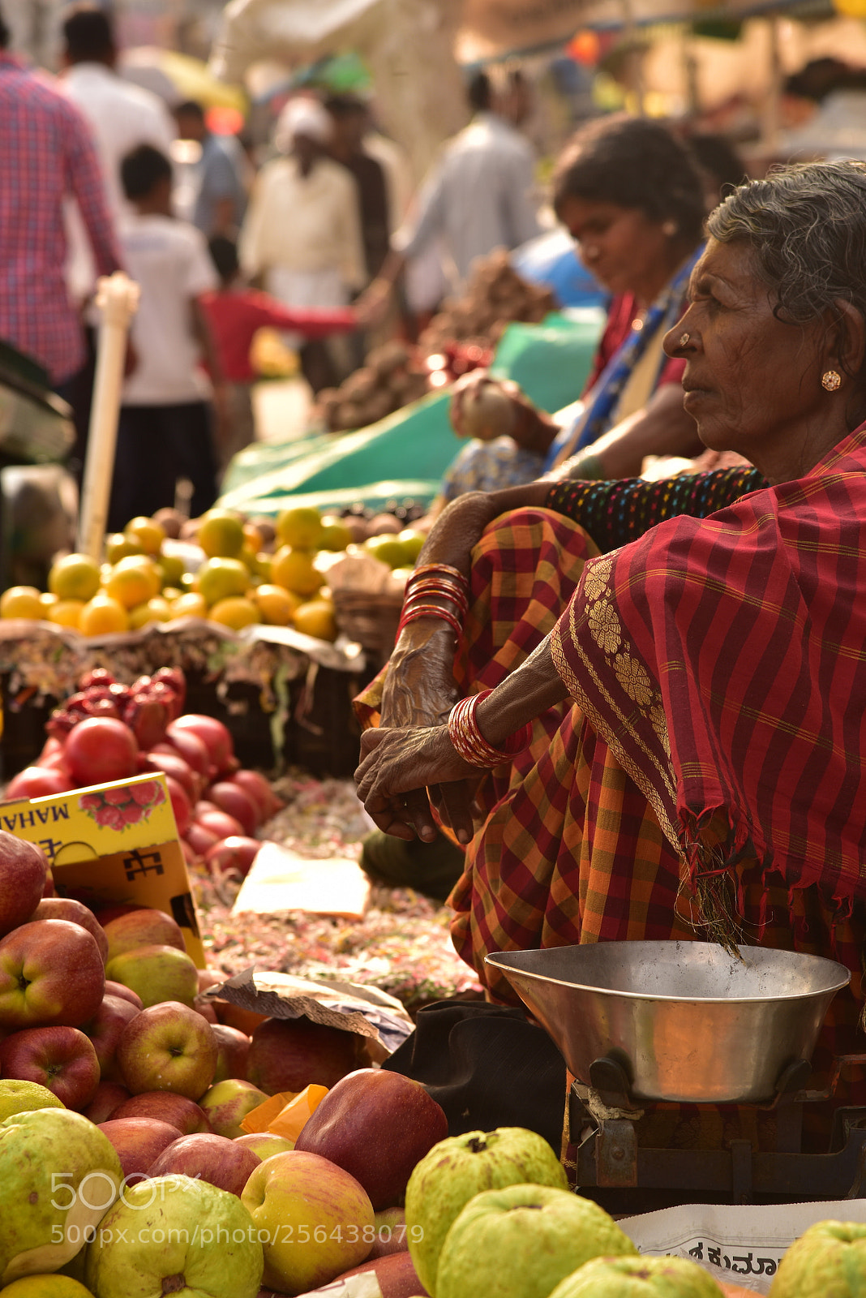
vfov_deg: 17.1
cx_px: 433
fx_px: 4326
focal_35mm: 120
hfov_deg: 11.4
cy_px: 649
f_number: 7.1
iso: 125
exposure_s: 1/200
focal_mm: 120
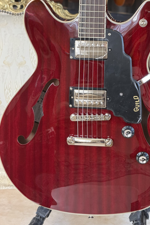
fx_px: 819
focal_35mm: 131
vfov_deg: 15.6
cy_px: 99
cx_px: 93
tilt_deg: -12.6
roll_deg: -0.9
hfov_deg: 10.5
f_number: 2.8
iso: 400
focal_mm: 16.89
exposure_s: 1/110
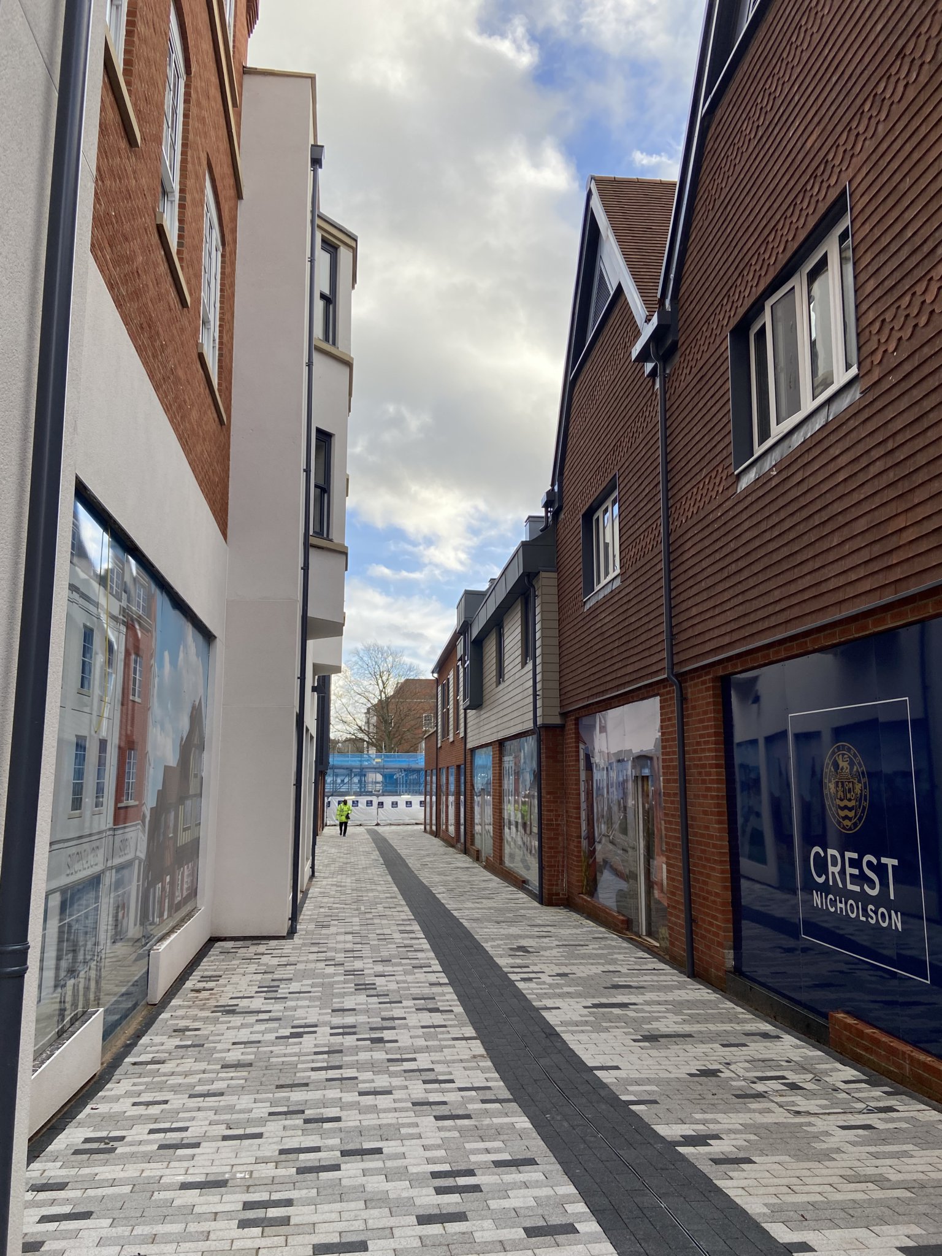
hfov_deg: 53.1
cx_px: 471
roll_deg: +0.1
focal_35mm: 26
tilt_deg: +8.9
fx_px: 943
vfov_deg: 67.3
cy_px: 628
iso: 32
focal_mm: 4.25
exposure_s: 1/799
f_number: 1.8
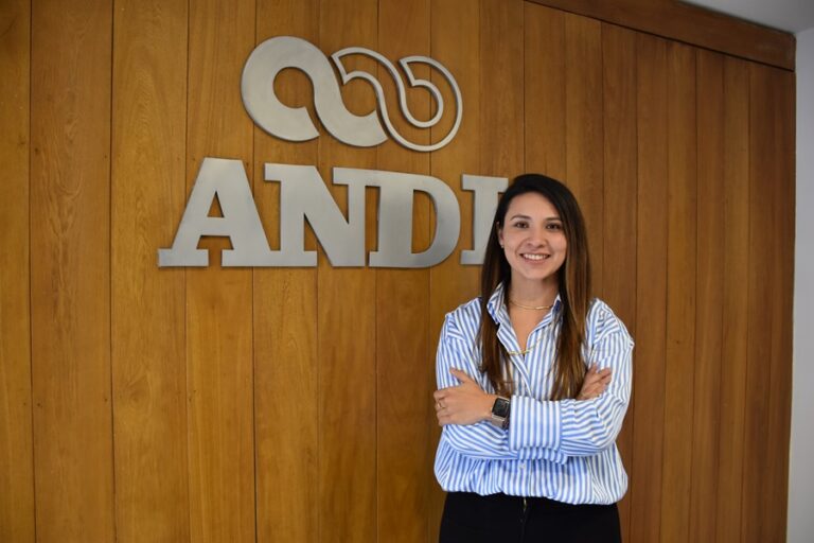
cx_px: 407
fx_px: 610
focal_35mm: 27
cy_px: 272
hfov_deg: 67.4
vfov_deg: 47.9
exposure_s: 1/60
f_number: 4
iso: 500
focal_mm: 18
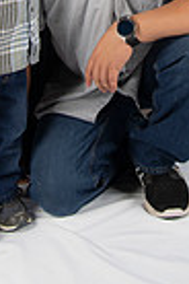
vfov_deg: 13.5
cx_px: 153
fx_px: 1126
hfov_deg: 9.6
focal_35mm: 143
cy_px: -152
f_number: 5.6
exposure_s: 1/200
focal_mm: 44
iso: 100
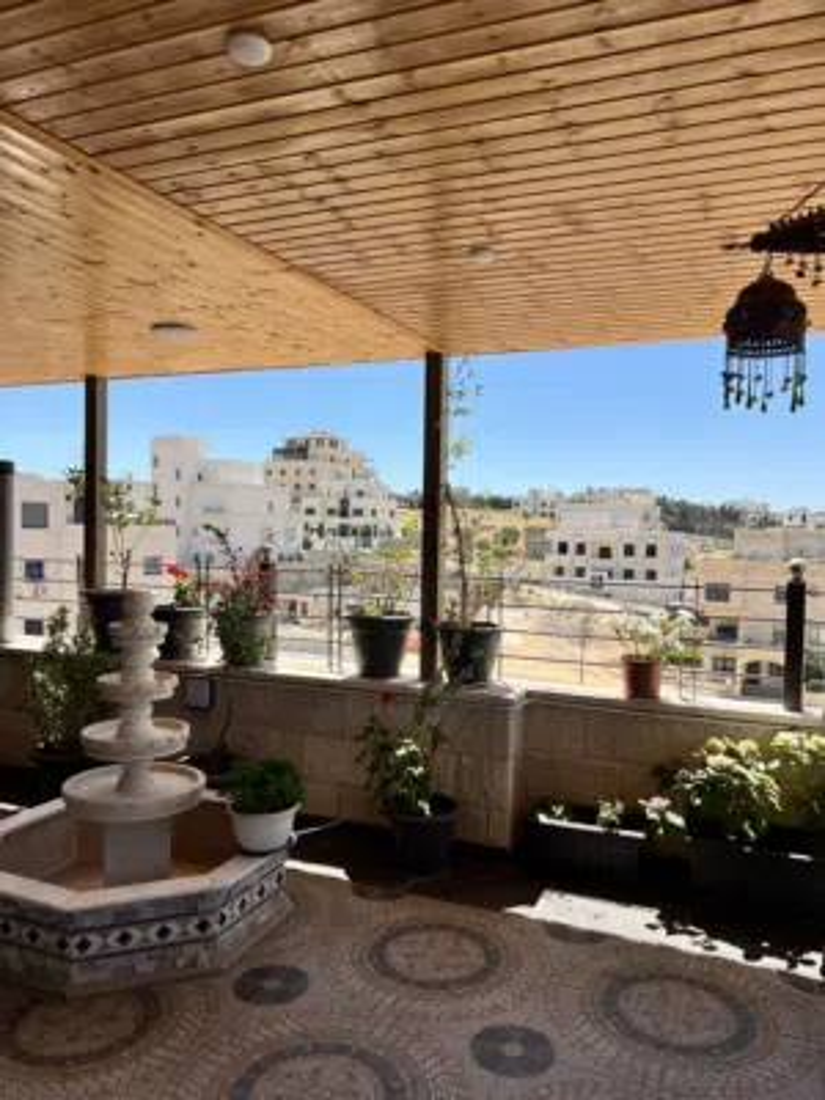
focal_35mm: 26
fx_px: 826
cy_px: 550
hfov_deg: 53.1
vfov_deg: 67.3
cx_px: 412
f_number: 1.5
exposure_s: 1/3257
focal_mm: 5.7
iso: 50
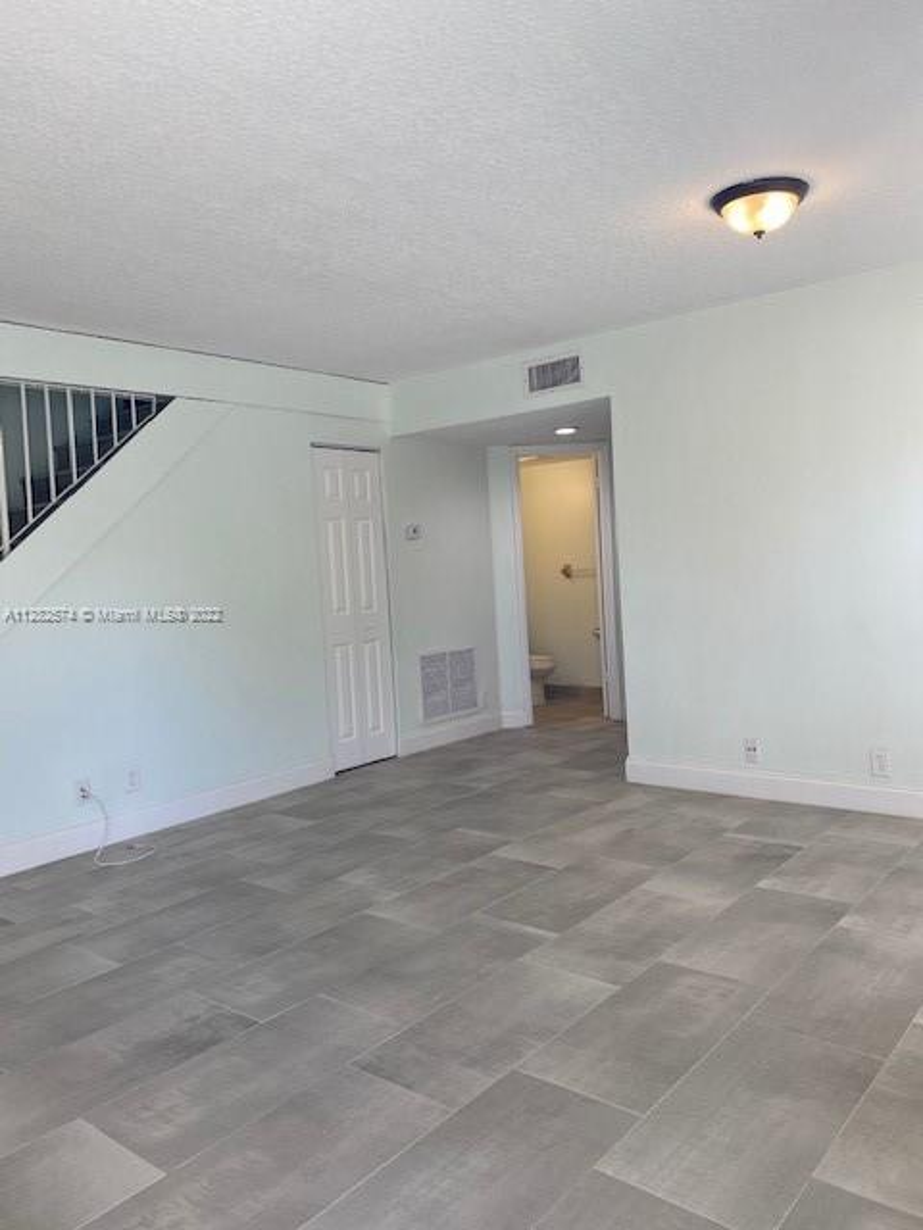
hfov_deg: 53.1
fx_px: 924
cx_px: 462
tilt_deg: -1.4
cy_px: 615
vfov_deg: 67.3
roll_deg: +3.3
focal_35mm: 26
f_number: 1.8
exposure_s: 1/122
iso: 50
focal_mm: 4.25
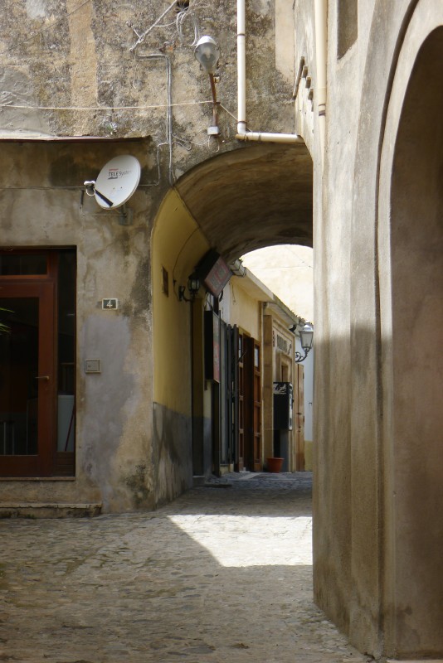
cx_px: 222
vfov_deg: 25.4
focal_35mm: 80
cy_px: 332
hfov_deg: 17.1
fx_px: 1475
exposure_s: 1/320
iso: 80
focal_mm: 17.1
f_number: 3.2
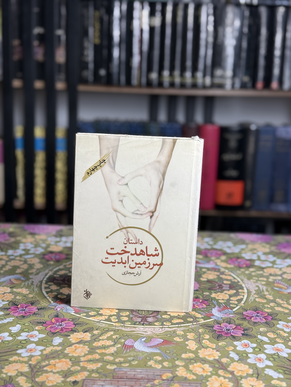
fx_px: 538
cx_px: 146
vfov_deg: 39.7
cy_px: 194
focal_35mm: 48
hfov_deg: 30.3
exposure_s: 1/100
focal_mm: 6.76
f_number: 1.78
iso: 50
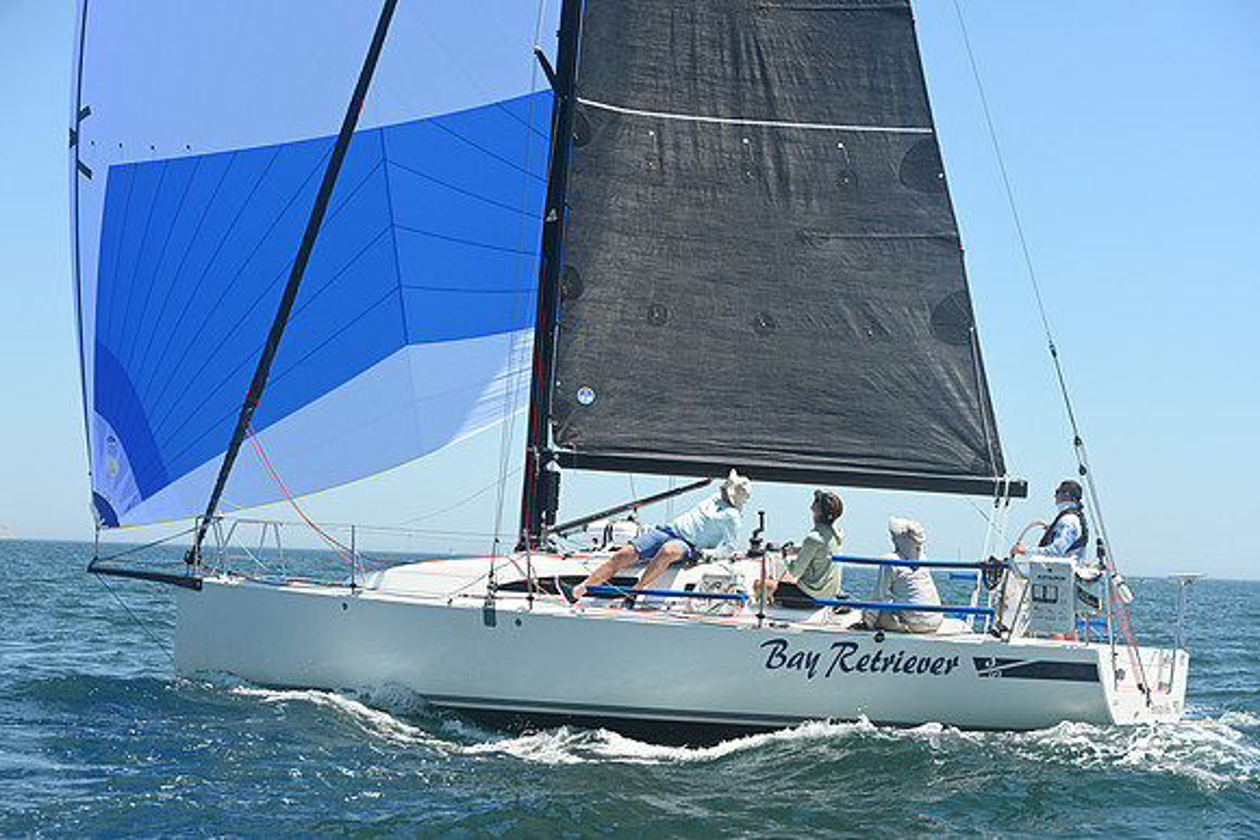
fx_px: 2450
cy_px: 420
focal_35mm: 70
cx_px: 630
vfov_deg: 19.5
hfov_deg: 28.8
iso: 320
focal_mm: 70
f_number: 7.1
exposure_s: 1/1000
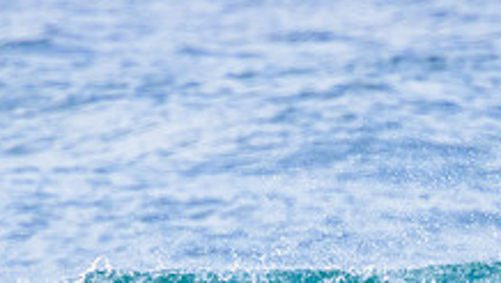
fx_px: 29660
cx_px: 283
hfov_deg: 1.0
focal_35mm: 2231
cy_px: 434
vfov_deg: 0.5
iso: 2000
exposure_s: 1/2000
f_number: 11
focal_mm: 800
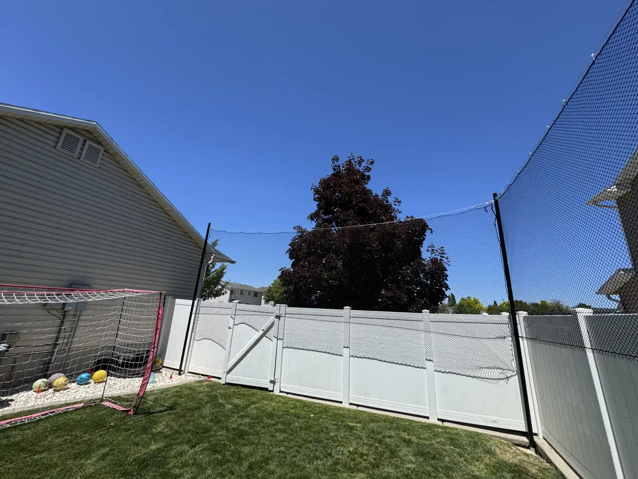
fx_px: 258
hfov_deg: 102.1
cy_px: 240
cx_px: 319
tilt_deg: +18.1
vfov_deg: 85.7
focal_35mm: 14
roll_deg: -4.1
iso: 50
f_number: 2.2
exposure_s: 1/1880
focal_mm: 2.22
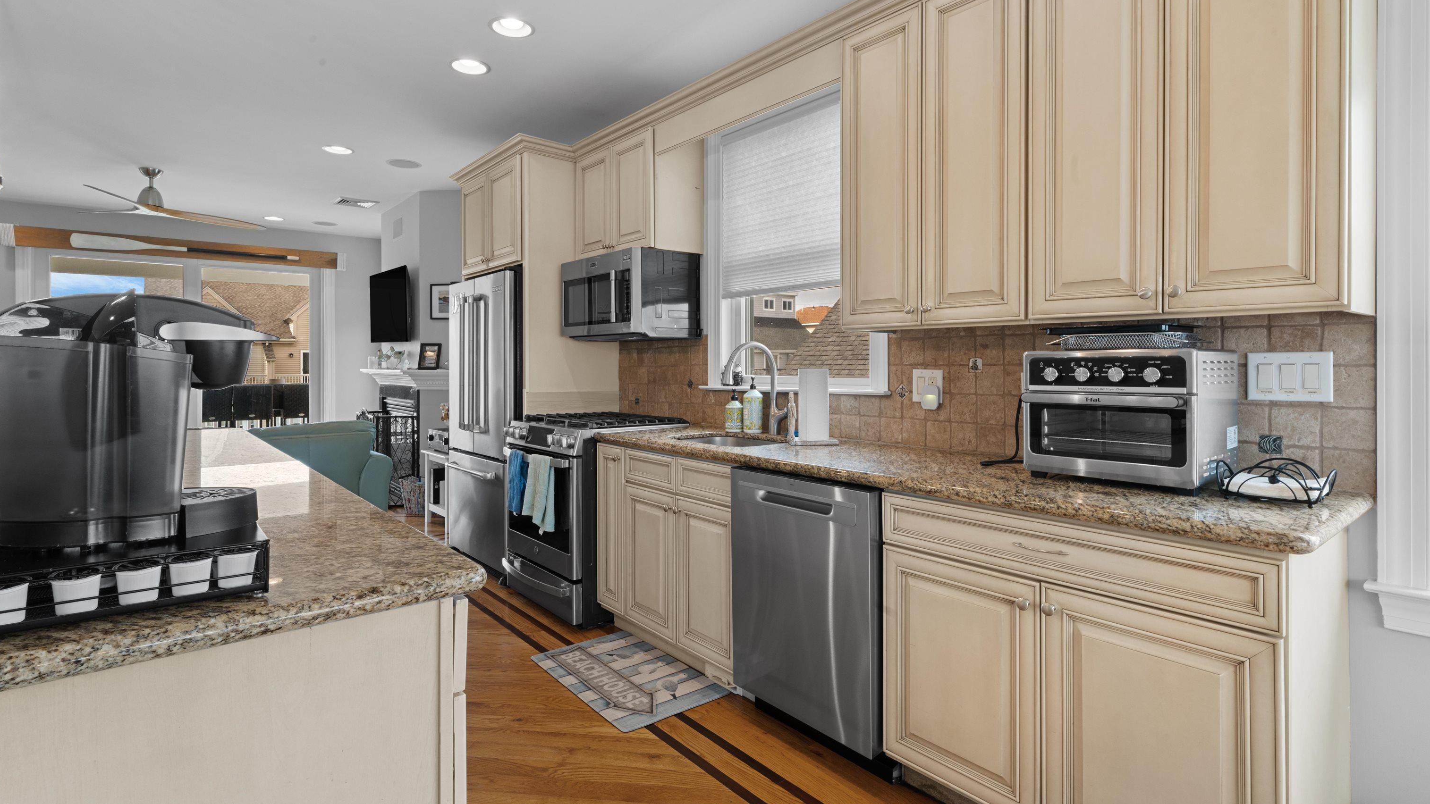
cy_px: 373
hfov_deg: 95.9
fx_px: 645
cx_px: 722
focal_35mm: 17
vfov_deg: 63.9
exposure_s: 1/2.5
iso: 200
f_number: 14
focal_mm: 16
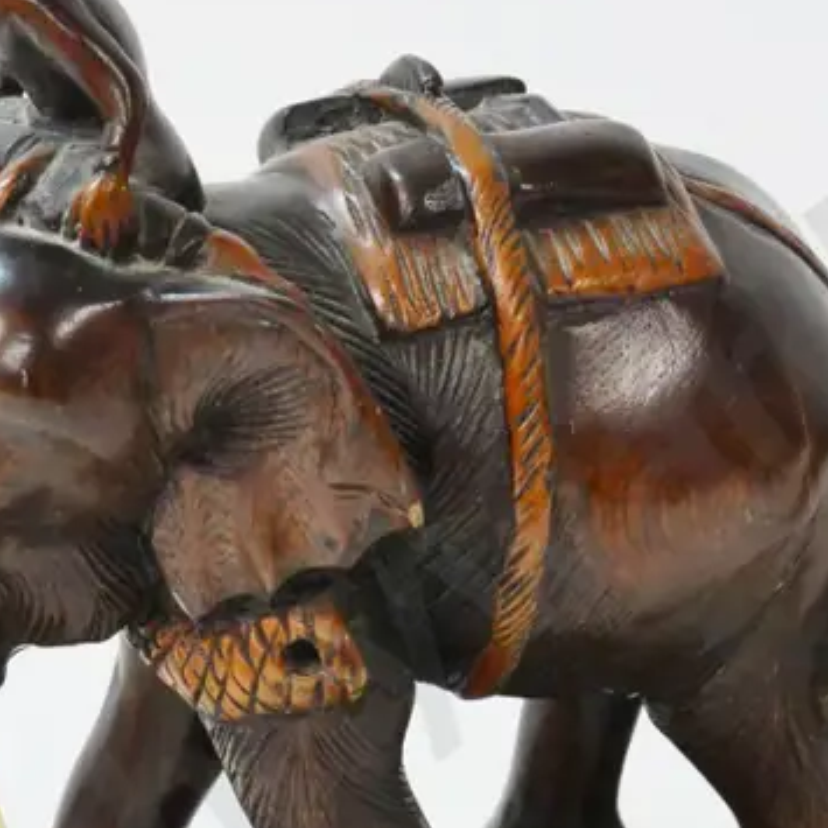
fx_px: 2760
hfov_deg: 17.0
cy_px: 527
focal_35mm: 102
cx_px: 576
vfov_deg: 17.0
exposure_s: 1/80
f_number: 6.3
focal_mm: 20
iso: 3200
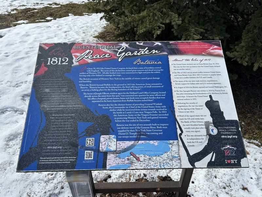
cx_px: 131
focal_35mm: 26
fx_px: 197
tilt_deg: -39.0
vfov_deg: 53.1
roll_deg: +1.3
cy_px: 98
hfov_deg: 67.3
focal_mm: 5.7
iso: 50
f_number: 1.5
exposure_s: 1/3257
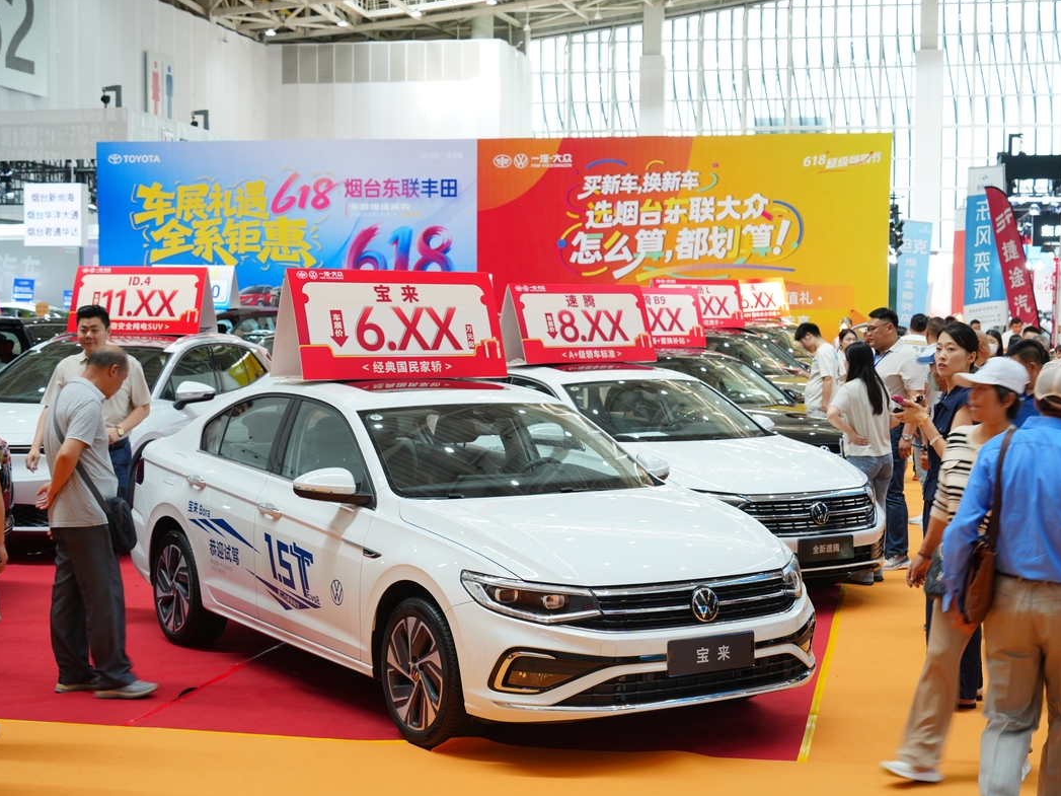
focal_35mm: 54
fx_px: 1655
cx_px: 571
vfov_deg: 27.0
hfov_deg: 35.5
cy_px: 402
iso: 400
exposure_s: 1/30
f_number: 5.6
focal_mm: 49
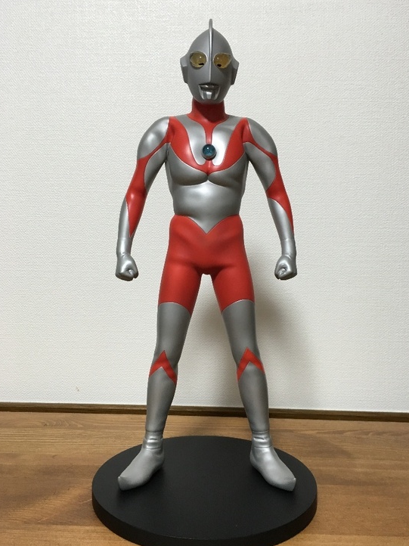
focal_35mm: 30
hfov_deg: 46.8
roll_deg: -1.1
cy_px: 278
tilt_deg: +0.1
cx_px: 203
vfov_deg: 60.0
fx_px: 473
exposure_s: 1/15
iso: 40
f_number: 2.2
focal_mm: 4.15
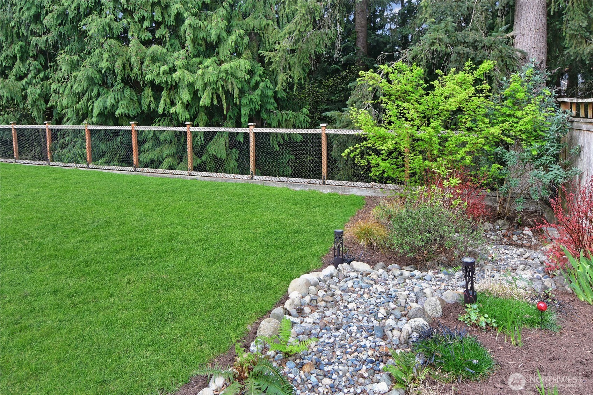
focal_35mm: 24
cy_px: 198
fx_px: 395
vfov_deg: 53.1
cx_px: 296
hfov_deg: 73.7
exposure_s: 1/10
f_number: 13
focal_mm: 16
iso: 125
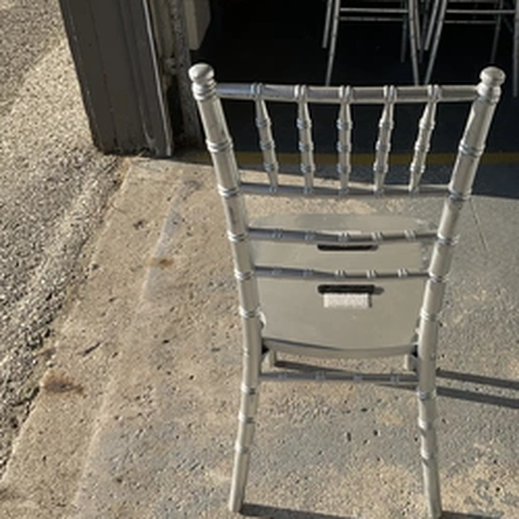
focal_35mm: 41
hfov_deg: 40.5
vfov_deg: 40.9
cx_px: 340
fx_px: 695
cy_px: 268
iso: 25
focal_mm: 3
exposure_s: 1/978
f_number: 1.8
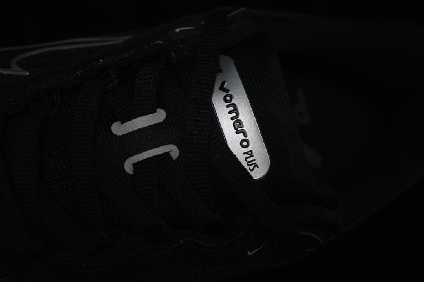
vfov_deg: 18.2
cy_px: 141
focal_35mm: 75
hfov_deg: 27.0
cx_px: 212
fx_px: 883
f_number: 6.3
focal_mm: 50
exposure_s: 1/25
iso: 160
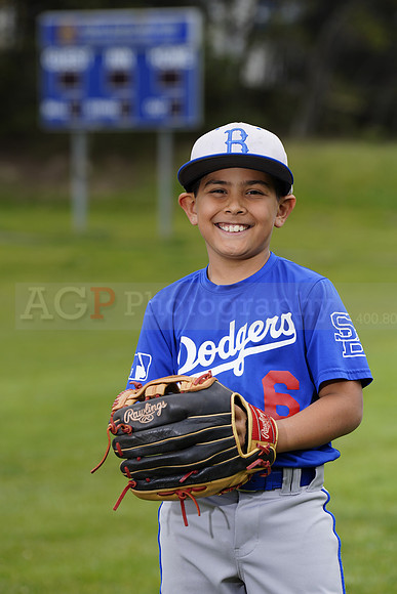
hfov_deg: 6.9
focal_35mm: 200
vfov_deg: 10.3
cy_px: 297
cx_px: 198
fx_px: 3306
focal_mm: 200
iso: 100
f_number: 6.3
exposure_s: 1/250
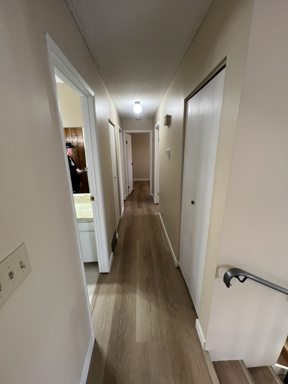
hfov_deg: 89.9
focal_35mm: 13
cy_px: 192
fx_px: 144
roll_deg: +0.8
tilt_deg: -15.7
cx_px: 144
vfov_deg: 106.2
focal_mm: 1.57
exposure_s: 1/60
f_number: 1.8
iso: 250
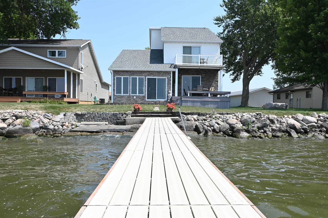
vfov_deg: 43.6
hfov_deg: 61.9
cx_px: 164
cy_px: 109
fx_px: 273
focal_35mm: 30
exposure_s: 1/200
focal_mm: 20
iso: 100
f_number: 8
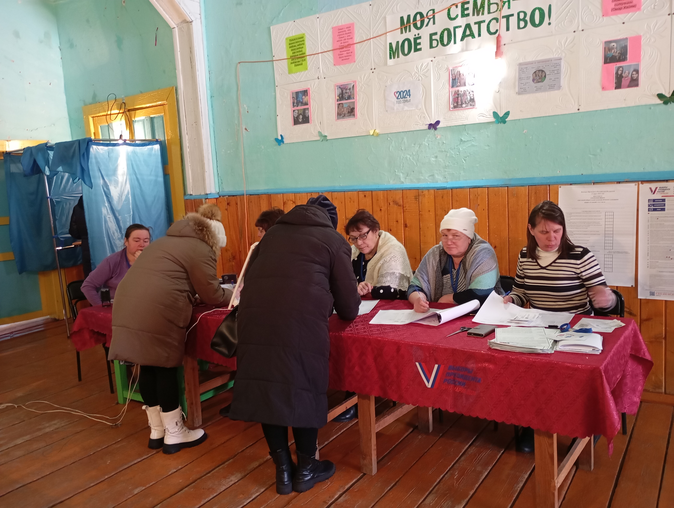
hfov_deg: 63.4
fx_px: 546
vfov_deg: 49.9
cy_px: 254
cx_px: 337
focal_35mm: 28
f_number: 1.8
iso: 1800
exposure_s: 1/20
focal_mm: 4.27
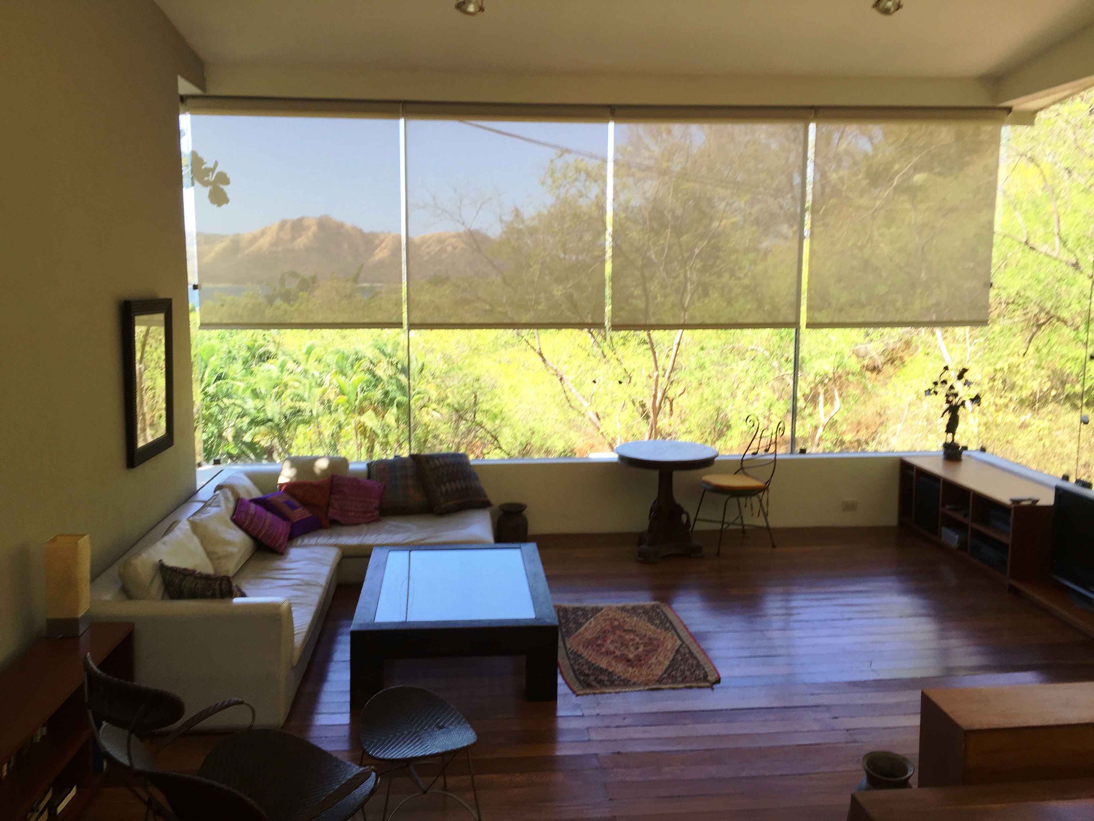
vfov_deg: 48.2
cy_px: 410
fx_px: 917
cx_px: 547
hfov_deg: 61.7
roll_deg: -0.3
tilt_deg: -11.7
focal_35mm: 29
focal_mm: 4.15
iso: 32
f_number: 2.2
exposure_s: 1/120
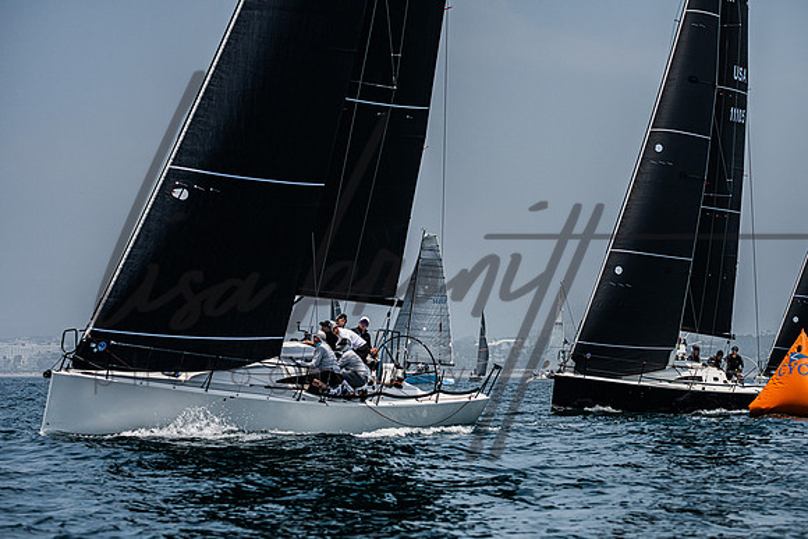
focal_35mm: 116
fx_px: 2598
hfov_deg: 17.7
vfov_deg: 11.8
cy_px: 286
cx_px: 416
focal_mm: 100
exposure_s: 1/6400
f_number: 5.6
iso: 400
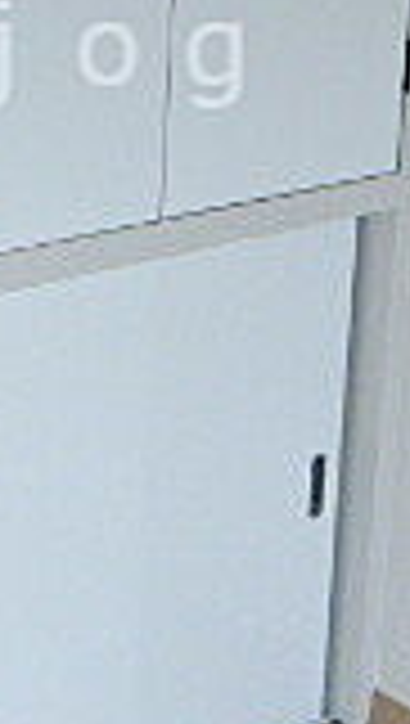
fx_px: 2003
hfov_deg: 11.5
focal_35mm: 104
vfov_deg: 20.1
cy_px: 54
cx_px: -41
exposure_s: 1/30
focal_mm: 4.3
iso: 125
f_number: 2.8
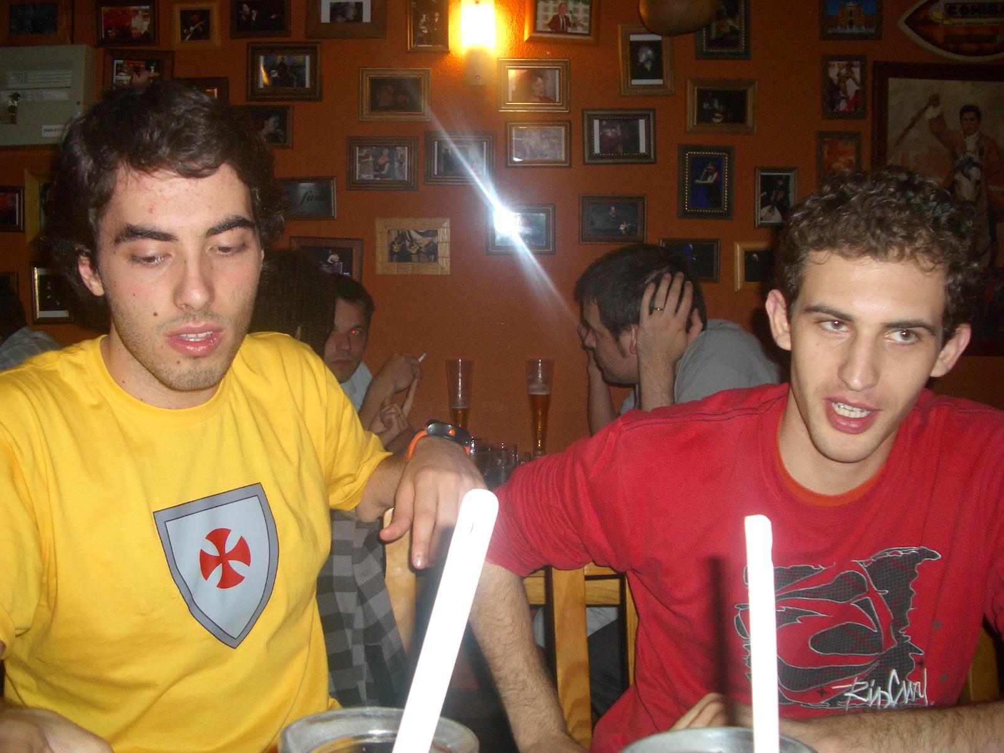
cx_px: 502
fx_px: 1015
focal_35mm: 35
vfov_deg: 40.7
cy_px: 376
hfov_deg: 52.6
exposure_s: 1/60
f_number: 2.6
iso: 100
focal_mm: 5.8
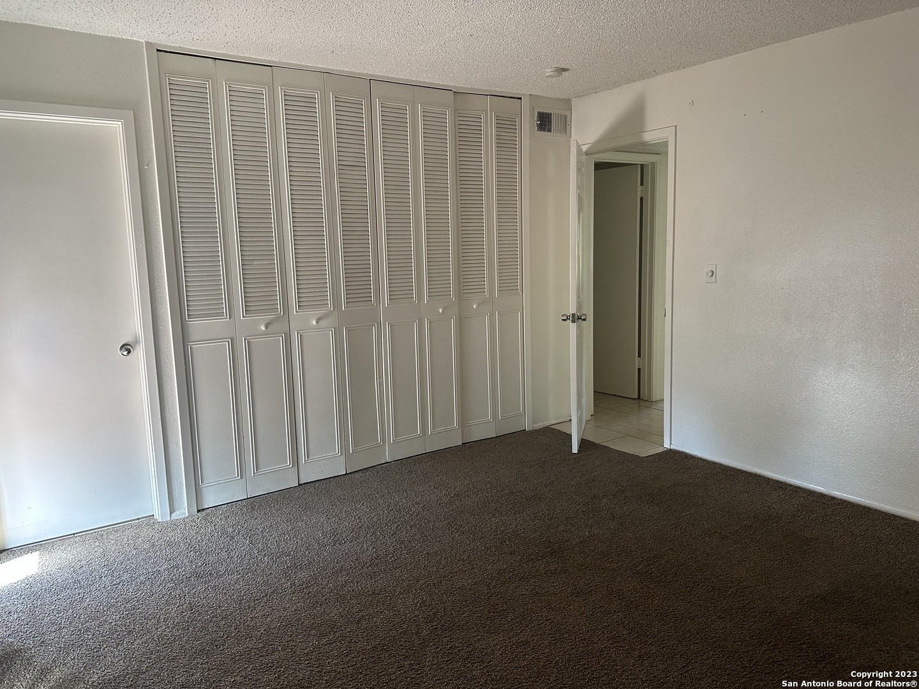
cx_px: 460
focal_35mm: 24
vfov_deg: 56.8
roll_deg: +1.7
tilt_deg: -8.5
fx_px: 637
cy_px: 344
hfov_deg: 71.6
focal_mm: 6.86
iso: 200
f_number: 1.78
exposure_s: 1/60
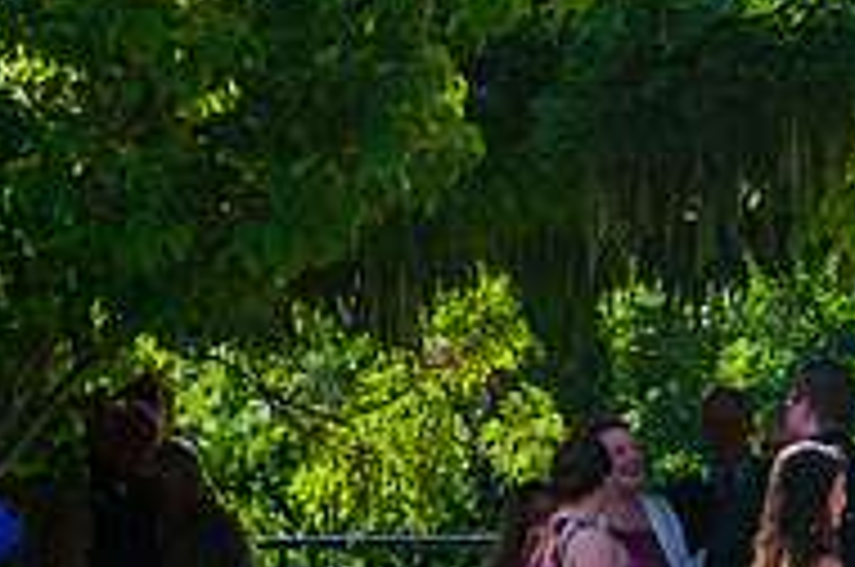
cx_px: 999
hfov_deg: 3.4
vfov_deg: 2.2
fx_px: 14510
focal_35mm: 612
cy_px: 806
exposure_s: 1/400
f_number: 8
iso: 400
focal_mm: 200
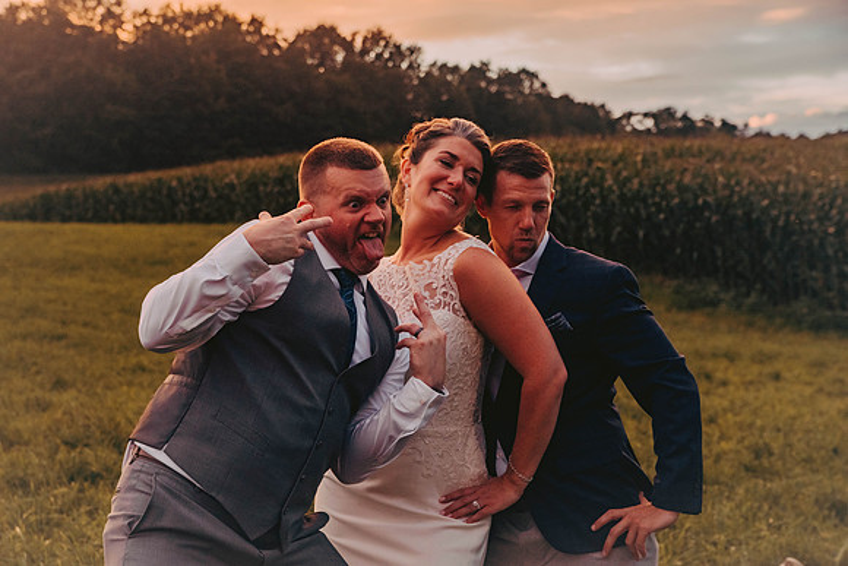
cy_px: 283
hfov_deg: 27.0
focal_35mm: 75
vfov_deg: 18.2
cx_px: 424
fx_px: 1767
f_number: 6.3
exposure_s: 1/200
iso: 800
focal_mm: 75
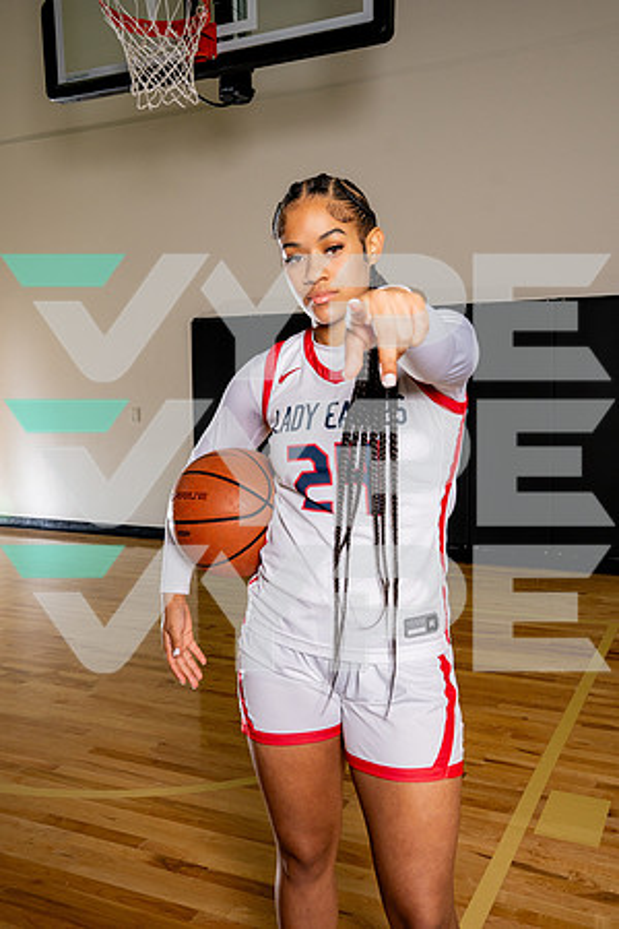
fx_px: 859
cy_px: 464
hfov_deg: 39.6
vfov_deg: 56.8
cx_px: 310
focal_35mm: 33
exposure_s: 1/200
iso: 640
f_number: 8
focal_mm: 33.3
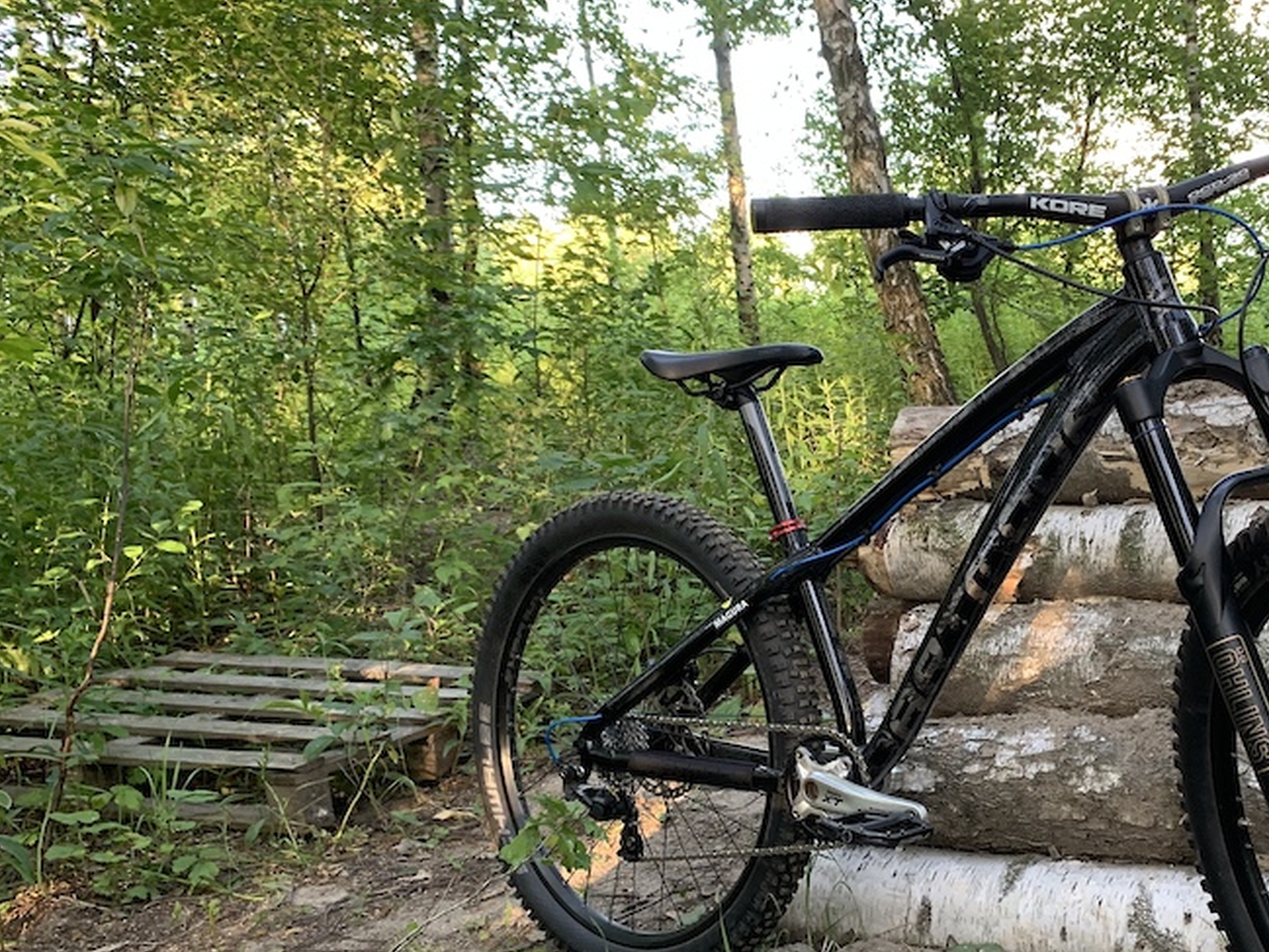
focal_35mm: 41
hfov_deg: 44.3
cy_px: 643
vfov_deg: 34.8
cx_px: 948
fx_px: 1503
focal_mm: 4.25
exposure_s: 1/60
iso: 100
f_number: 1.8
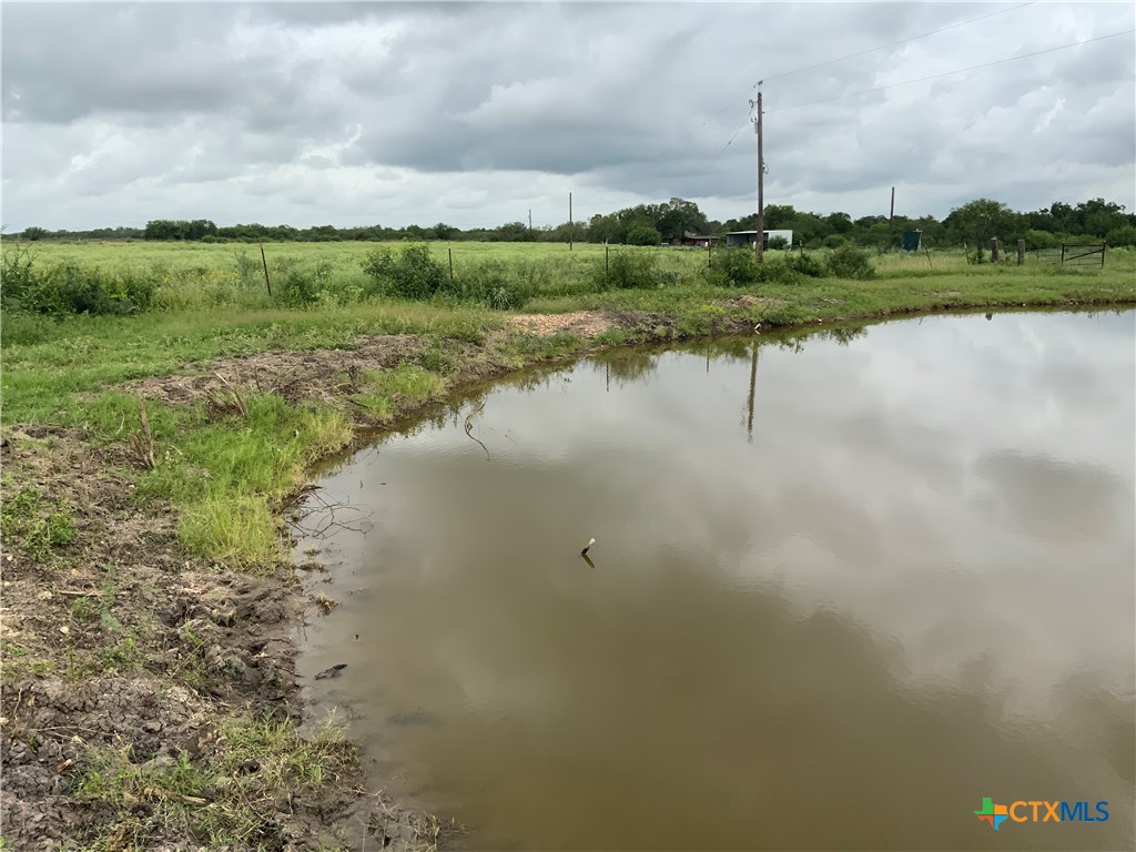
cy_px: 426
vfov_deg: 48.2
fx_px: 952
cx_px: 568
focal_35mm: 29
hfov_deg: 61.7
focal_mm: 3
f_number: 1.8
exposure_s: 1/1534
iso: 16
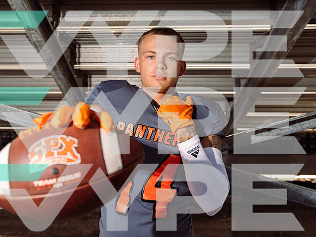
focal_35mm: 39
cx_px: 146
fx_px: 356
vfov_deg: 36.8
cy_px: 121
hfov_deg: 47.9
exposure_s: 1/250
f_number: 4.5
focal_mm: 35
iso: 64
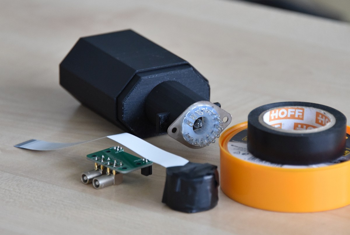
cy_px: 118
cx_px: 175
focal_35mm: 300
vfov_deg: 4.6
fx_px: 2921
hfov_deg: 6.9
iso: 2500
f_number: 5.6
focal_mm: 300
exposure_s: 1/60
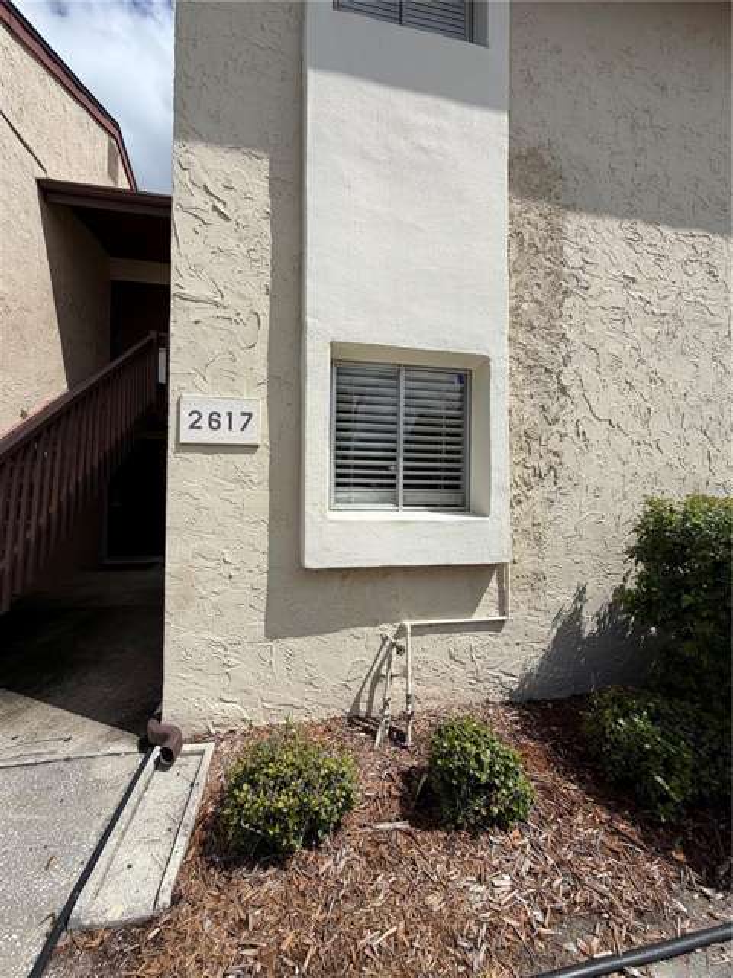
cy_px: 489
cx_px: 366
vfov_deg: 102.1
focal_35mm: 14
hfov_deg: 85.7
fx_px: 395
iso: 20
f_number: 2.2
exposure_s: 1/1534
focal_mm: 2.22
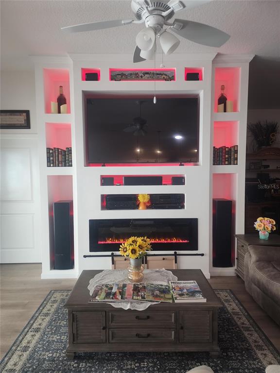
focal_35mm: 23
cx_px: 140
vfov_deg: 73.9
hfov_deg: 58.9
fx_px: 248
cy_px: 186
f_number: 1.8
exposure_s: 1/120
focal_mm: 6.4
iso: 320
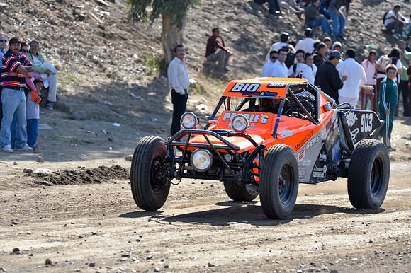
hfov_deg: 9.0
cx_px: 206
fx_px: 2624
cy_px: 136
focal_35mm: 230
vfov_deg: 6.0
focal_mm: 230
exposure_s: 1/1000
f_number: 6.3
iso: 640
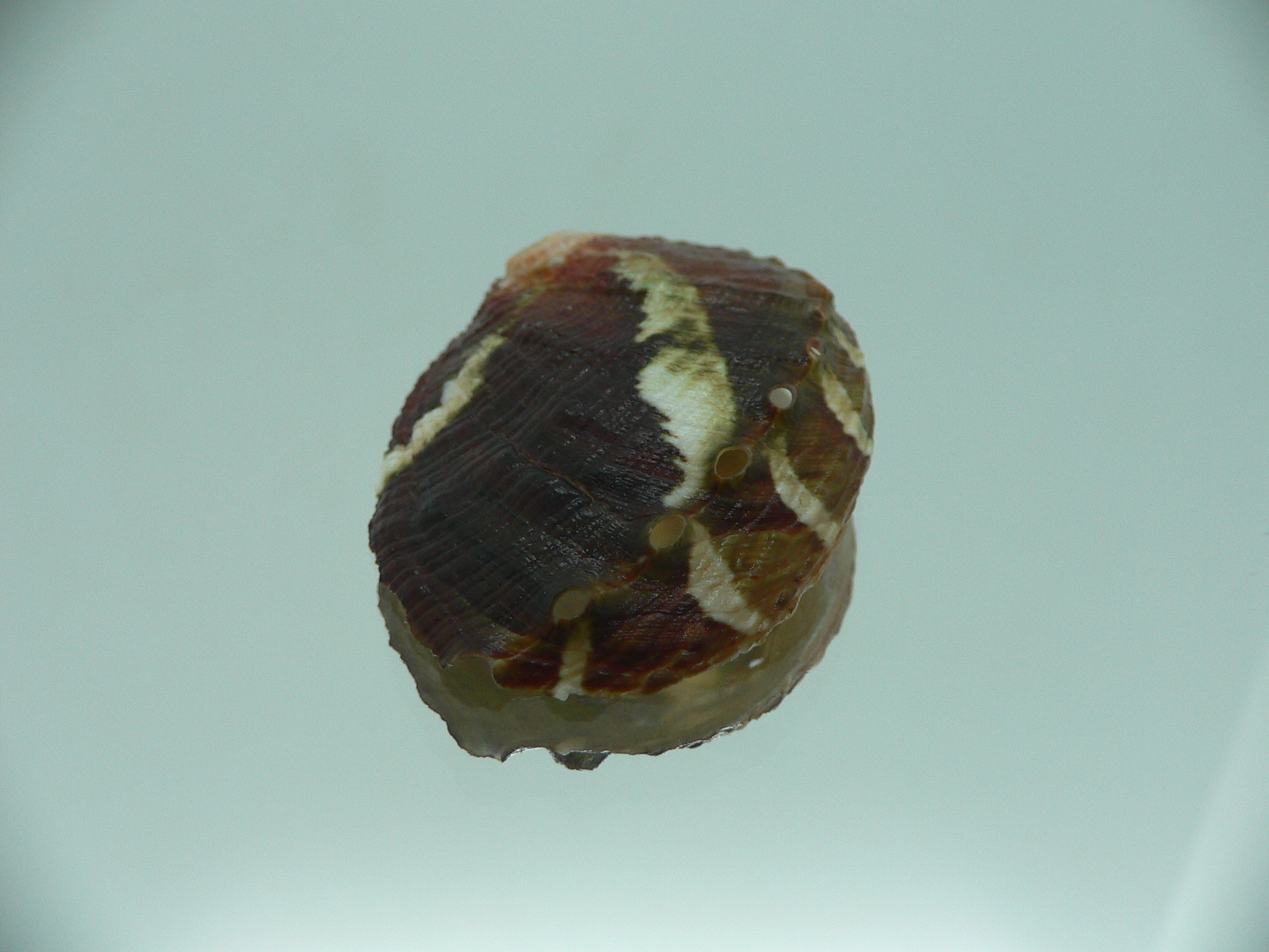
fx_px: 1283
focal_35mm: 35
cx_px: 634
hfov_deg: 52.6
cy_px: 476
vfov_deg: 40.7
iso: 100
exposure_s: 1/60
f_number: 2.8
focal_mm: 4.6
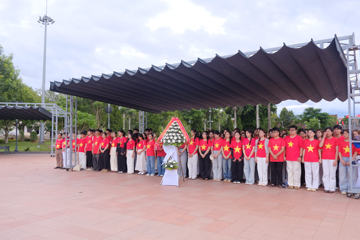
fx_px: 290
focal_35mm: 29
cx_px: 180
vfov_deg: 45.0
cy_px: 120
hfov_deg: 63.7
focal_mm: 19.2
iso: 400
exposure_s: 1/420
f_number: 5
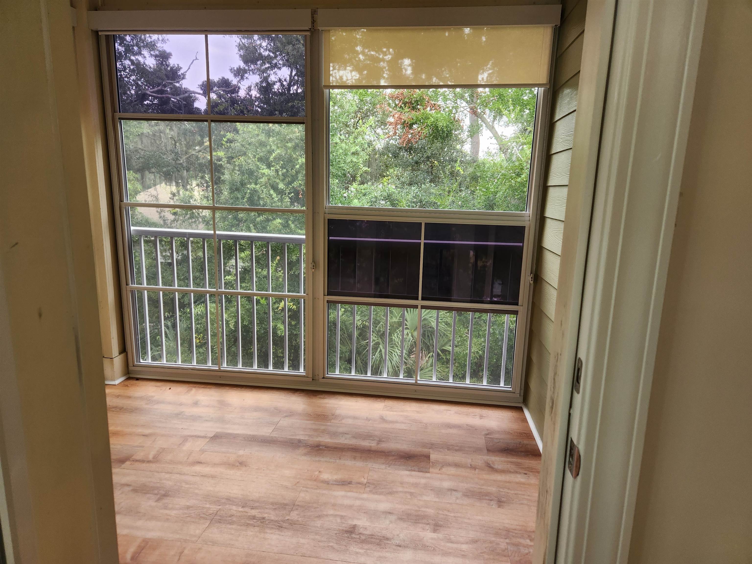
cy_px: 282
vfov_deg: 58.9
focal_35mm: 23
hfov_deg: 73.9
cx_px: 376
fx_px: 500
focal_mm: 5.4
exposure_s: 1/180
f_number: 1.8
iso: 200
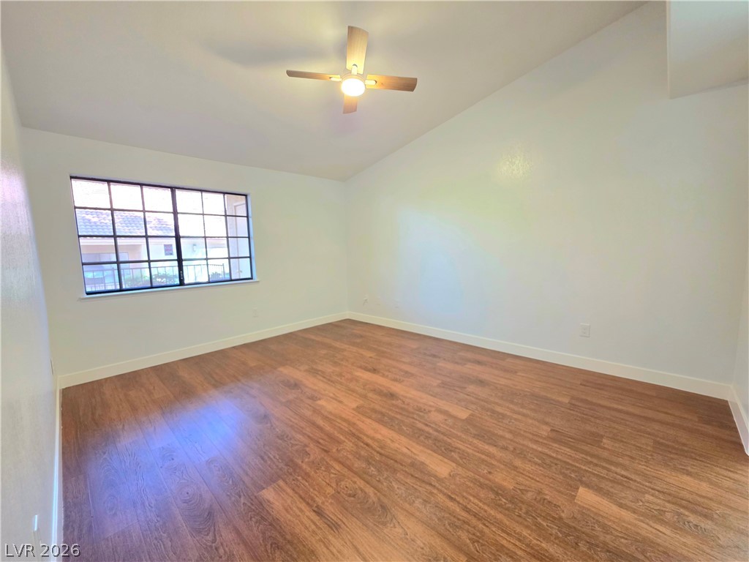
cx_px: 374
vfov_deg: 89.9
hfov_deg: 106.2
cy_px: 281
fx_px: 281
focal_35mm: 13
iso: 320
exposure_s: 1/50.3
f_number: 1.9
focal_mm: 2.2
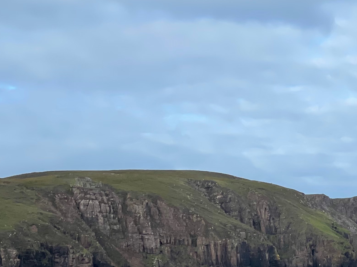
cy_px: 311
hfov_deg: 14.4
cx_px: 380
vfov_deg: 10.9
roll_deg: +0.9
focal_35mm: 134
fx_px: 1382
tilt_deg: -2.0
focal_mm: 6
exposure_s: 1/1332
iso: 25
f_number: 2
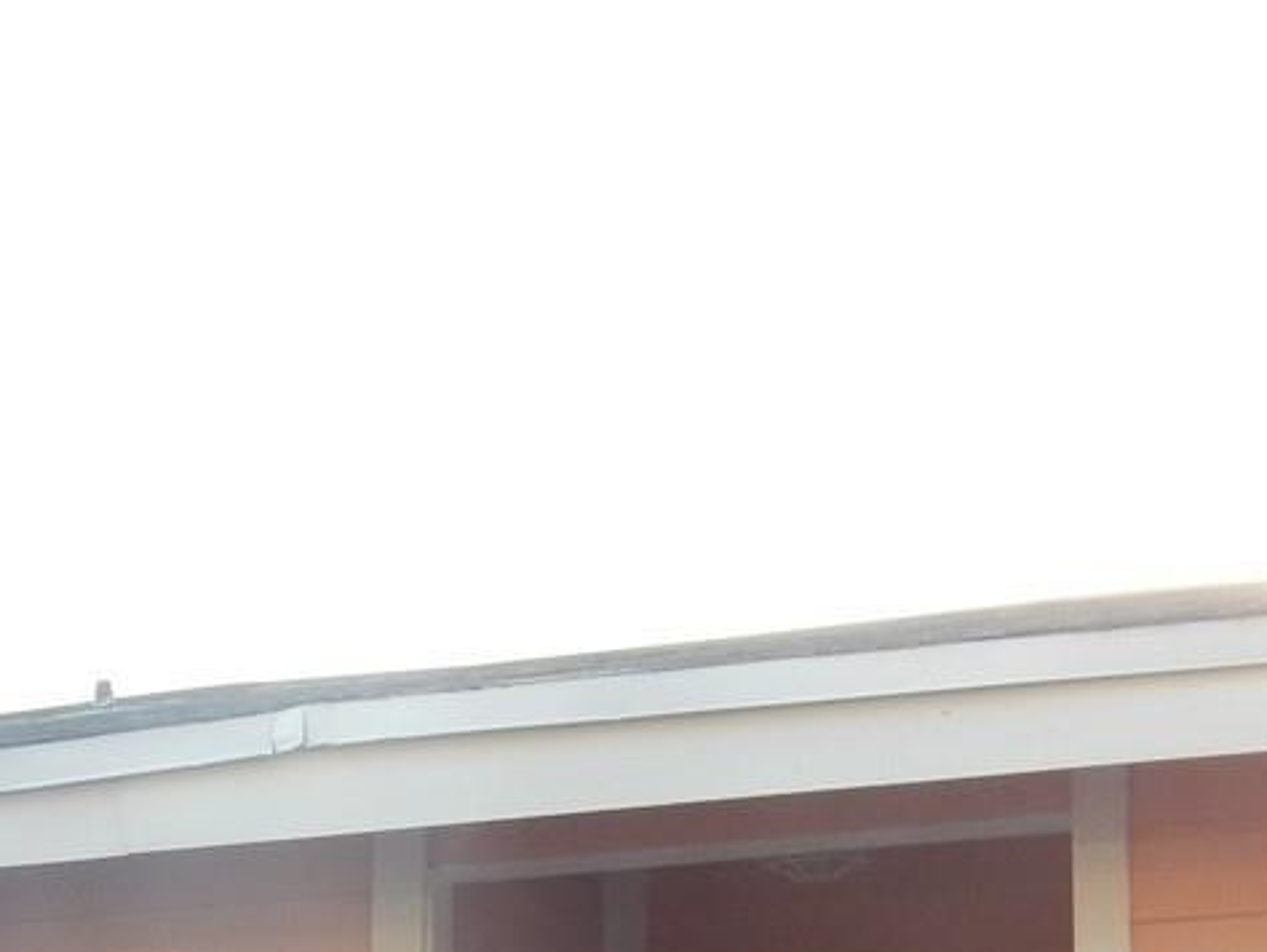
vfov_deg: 16.6
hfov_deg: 24.0
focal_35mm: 81
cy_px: 1439
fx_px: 2966
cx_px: 449
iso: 125
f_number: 2.8
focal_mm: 4.3
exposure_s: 1/400
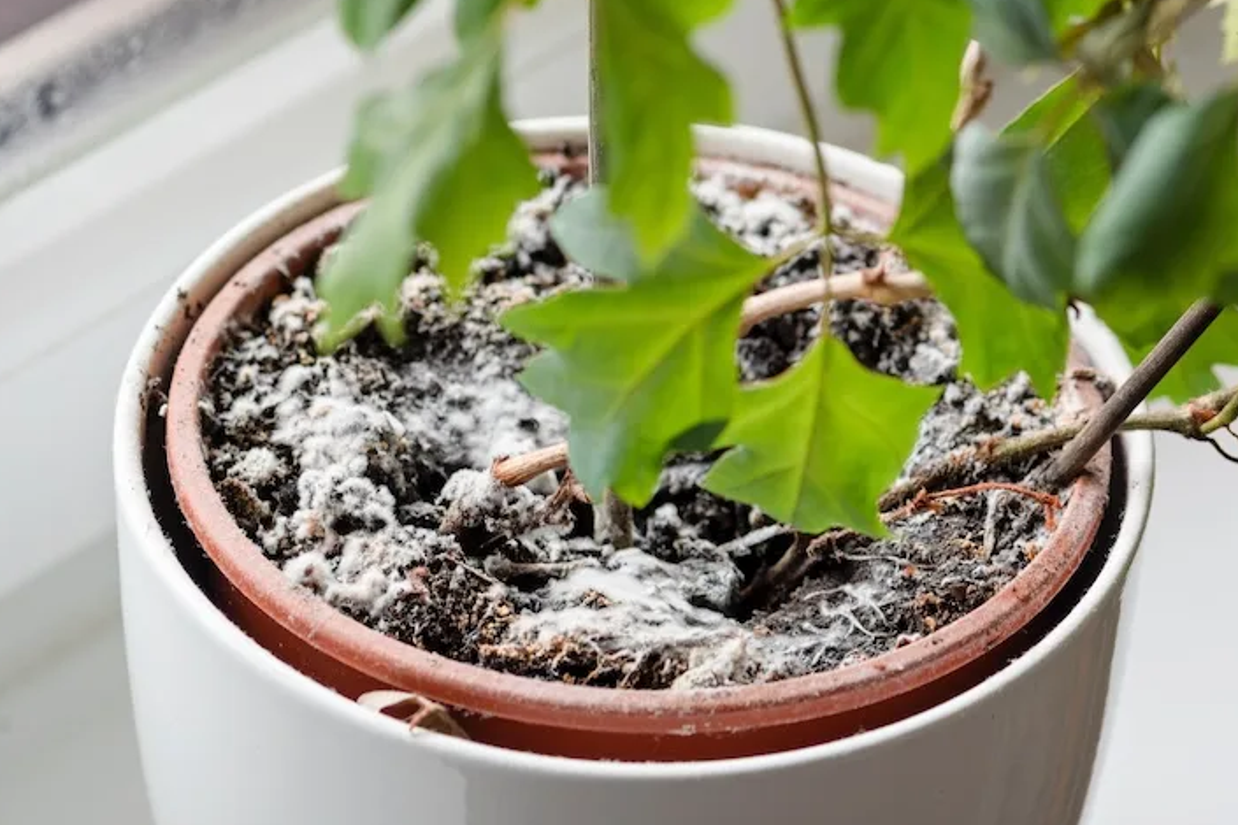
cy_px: 398
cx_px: 639
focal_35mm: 168
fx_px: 5761
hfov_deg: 12.3
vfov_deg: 8.2
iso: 100
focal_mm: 105
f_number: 5
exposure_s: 1/30
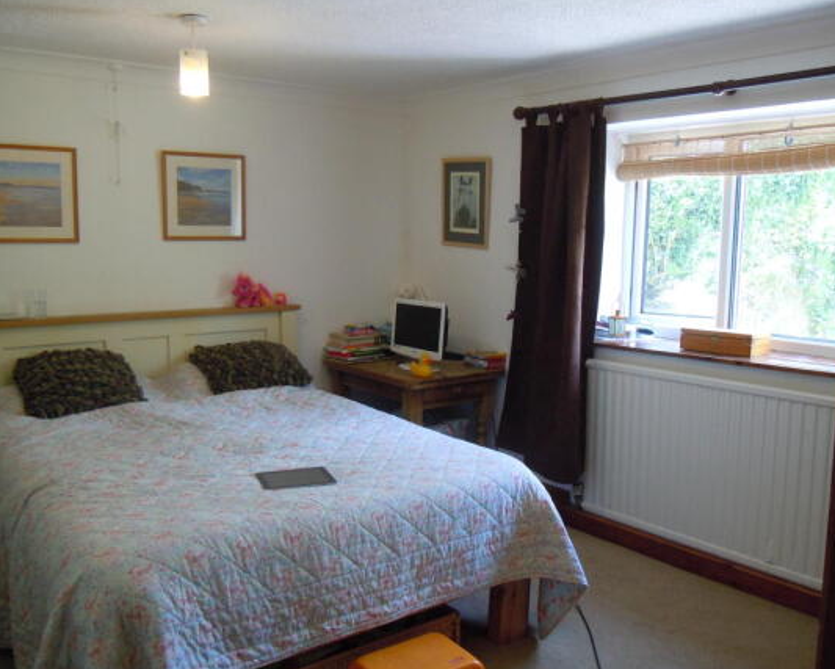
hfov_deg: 55.6
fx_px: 791
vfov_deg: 45.8
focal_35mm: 32
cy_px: 338
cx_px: 403
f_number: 3.5
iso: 400
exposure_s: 1/50
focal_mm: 5.4
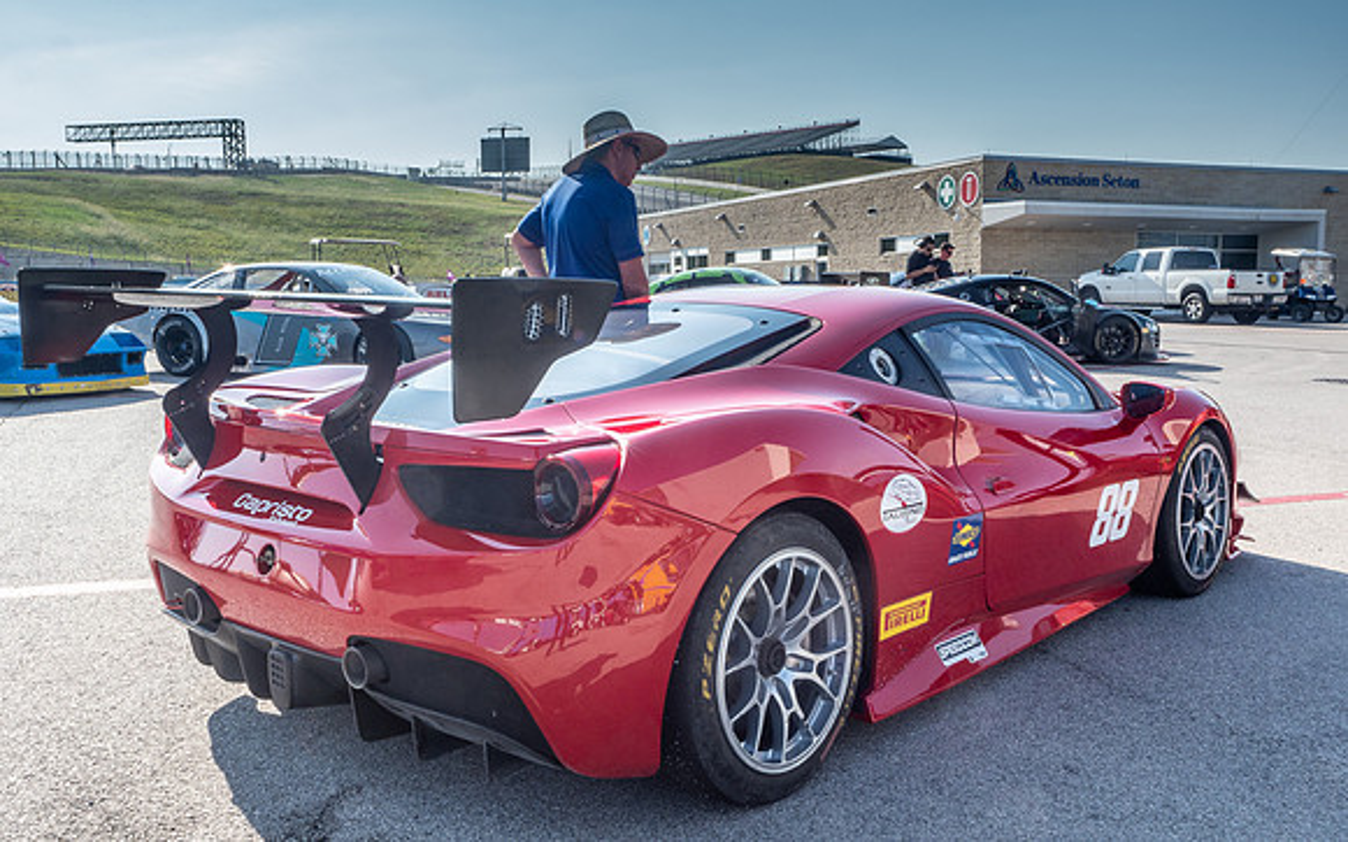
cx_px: 651
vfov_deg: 36.1
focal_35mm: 35
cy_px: 459
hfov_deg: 55.2
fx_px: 1288
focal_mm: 16
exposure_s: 1/60
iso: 200
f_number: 16
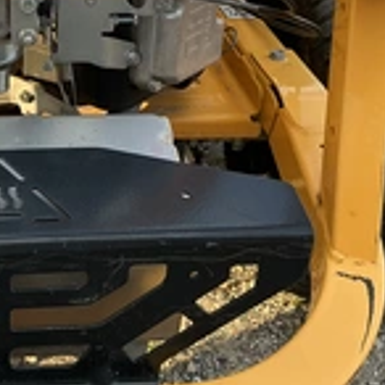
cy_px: 108
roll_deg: -1.4
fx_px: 856
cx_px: 47
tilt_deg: -24.7
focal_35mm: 68
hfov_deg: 24.7
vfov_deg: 25.1
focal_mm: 3
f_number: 1.8
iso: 16
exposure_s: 1/139
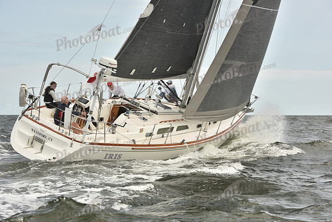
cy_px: 111
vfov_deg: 14.9
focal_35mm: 92
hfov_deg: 22.1
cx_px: 166
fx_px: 849
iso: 250
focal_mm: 92
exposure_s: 1/800
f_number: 8
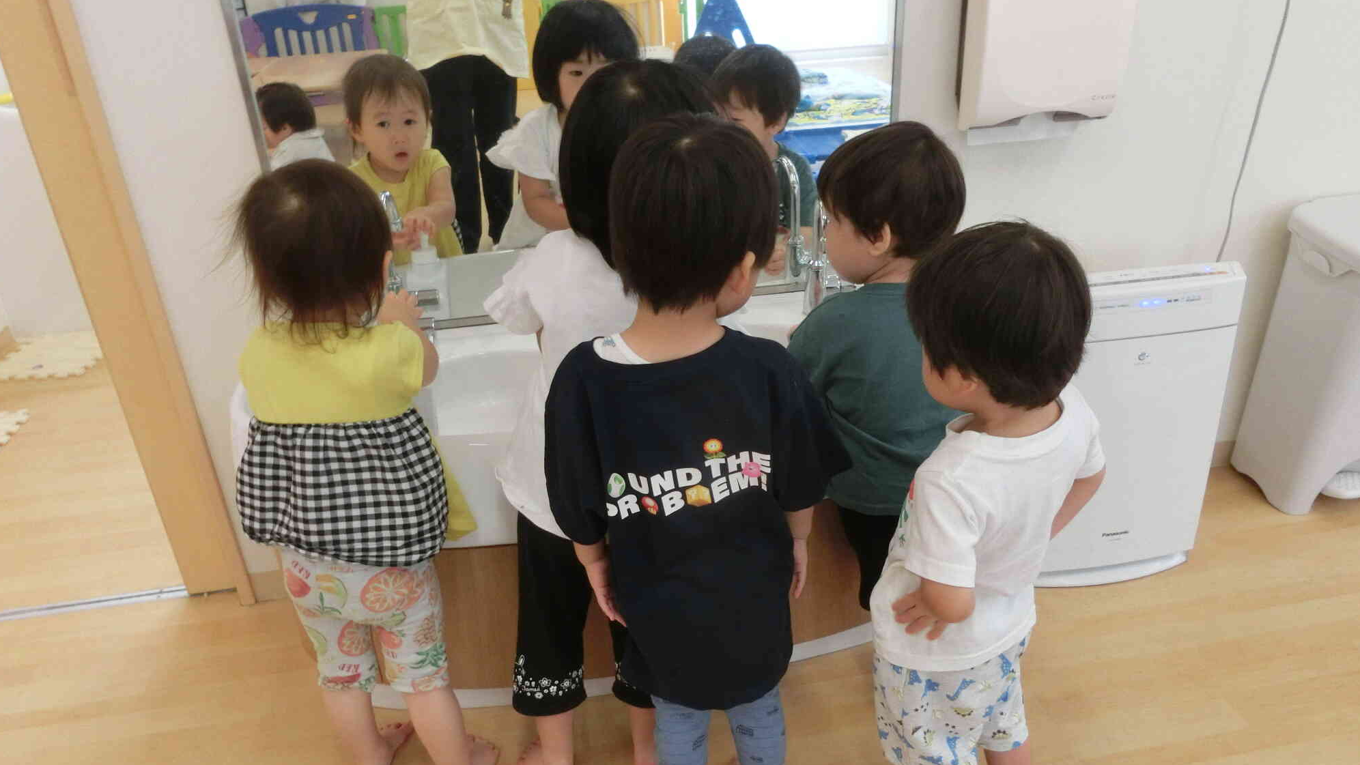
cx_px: 692
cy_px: 446
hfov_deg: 67.9
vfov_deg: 41.4
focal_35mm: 28
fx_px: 1010
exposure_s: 1/125
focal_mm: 4.5
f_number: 3.5
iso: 400
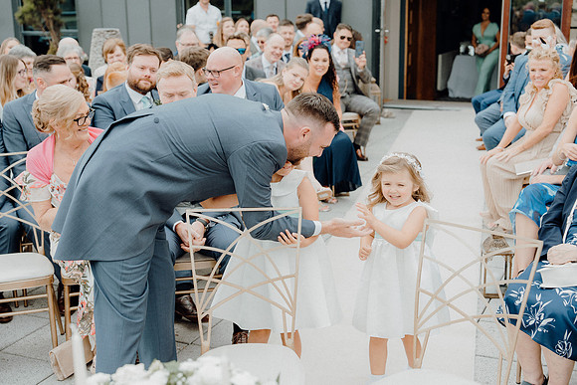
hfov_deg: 39.6
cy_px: 192
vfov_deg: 27.0
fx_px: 802
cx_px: 288
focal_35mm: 50
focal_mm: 50
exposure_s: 1/400
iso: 125
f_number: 3.5
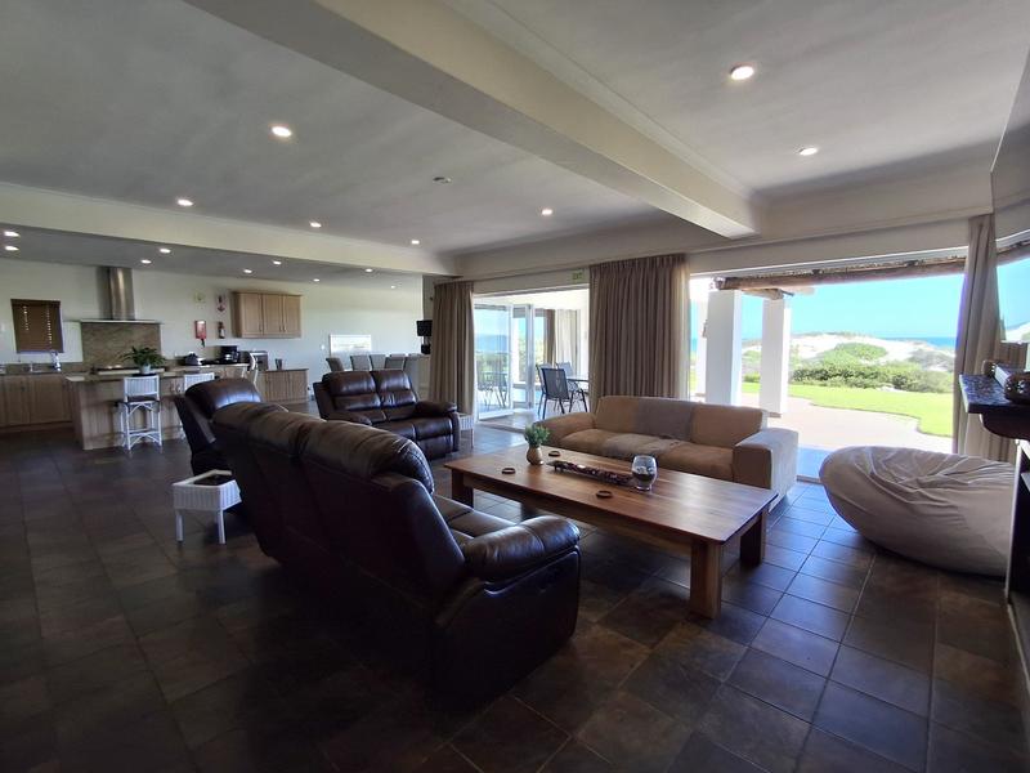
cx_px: 515
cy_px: 386
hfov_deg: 94.5
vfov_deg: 78.1
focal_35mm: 16
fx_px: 476
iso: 40
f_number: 2.2
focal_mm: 1.64
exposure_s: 1/103
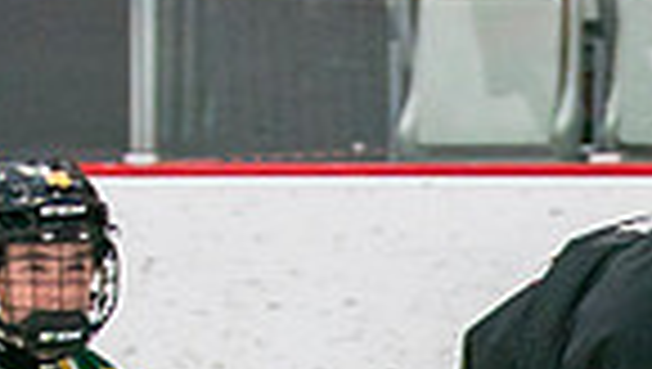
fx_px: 11685
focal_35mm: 675
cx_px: 931
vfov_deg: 1.8
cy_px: 975
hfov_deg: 3.2
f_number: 2.8
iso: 640
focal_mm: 70
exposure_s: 1/640
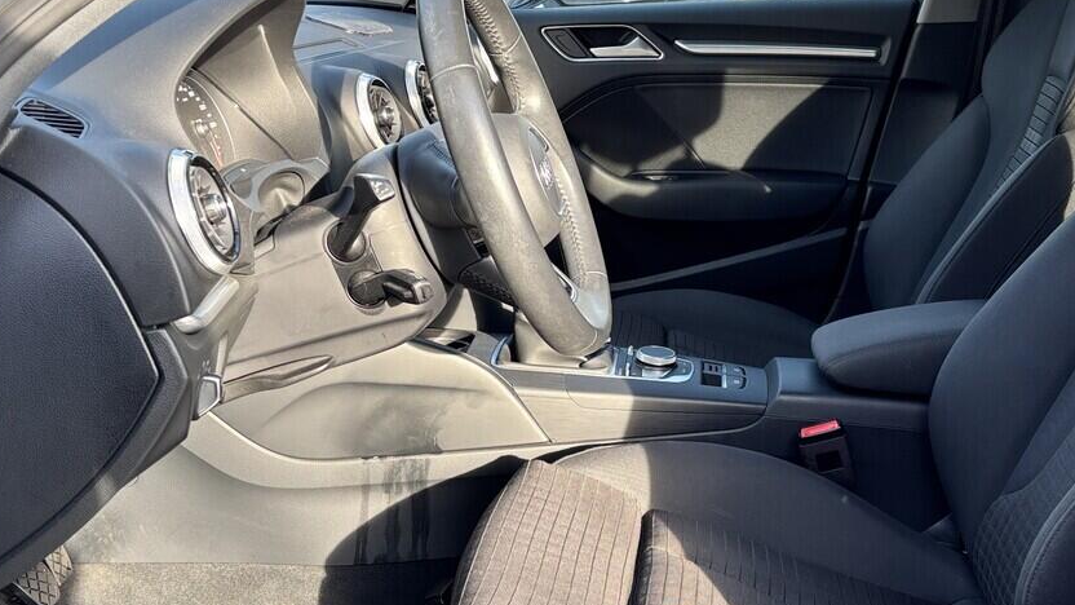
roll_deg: -1.3
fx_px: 1397
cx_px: 601
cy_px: 299
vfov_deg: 24.4
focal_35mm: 49
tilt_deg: -15.6
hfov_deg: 42.0
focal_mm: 5.96
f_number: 1.6
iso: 40
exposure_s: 1/220
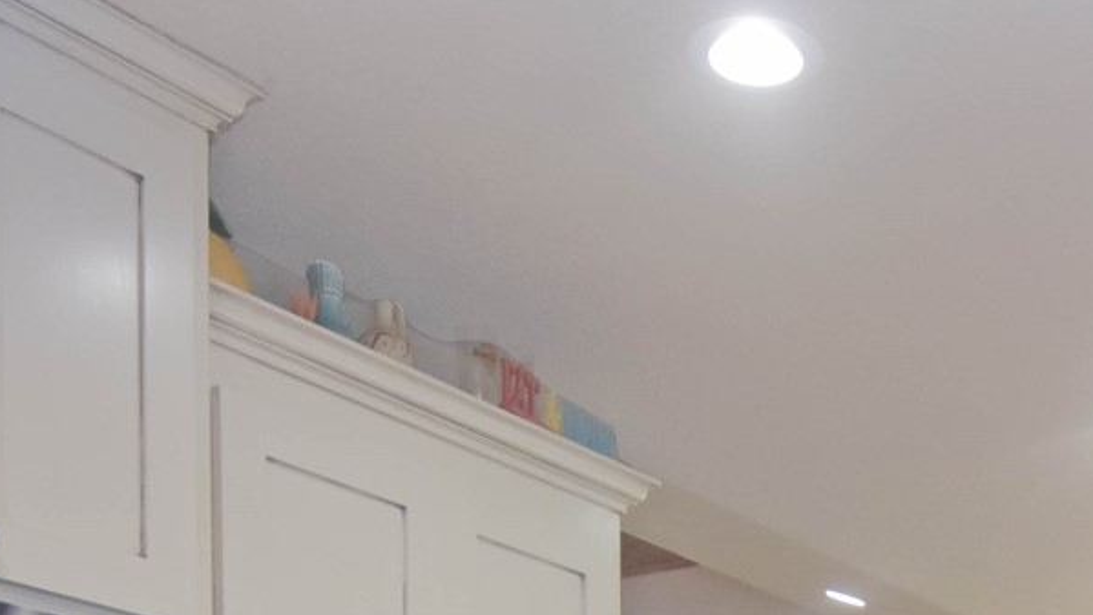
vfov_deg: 15.8
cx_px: 998
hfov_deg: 34.4
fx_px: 1652
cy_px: 1285
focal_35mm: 57
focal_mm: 10
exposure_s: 1/125
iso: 1400
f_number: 4.5
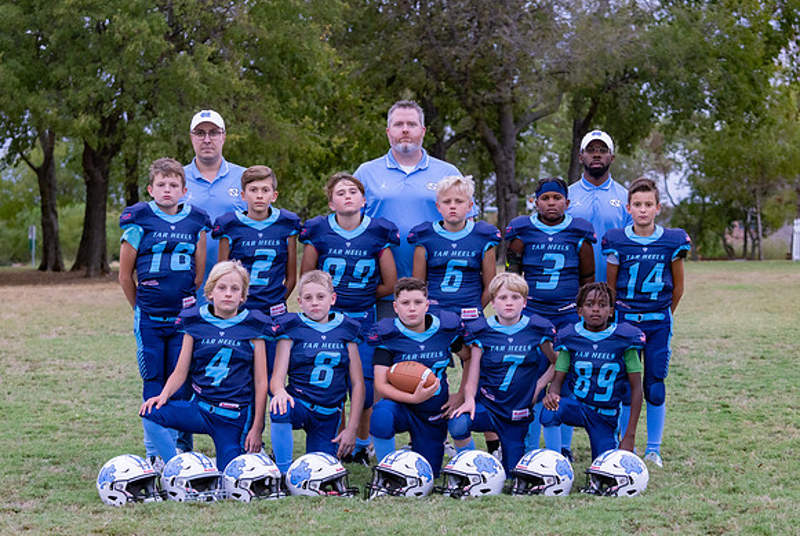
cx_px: 402
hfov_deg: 21.4
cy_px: 298
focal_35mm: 95
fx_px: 2118
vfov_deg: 14.4
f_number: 4
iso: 1600
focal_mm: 70
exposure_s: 1/320
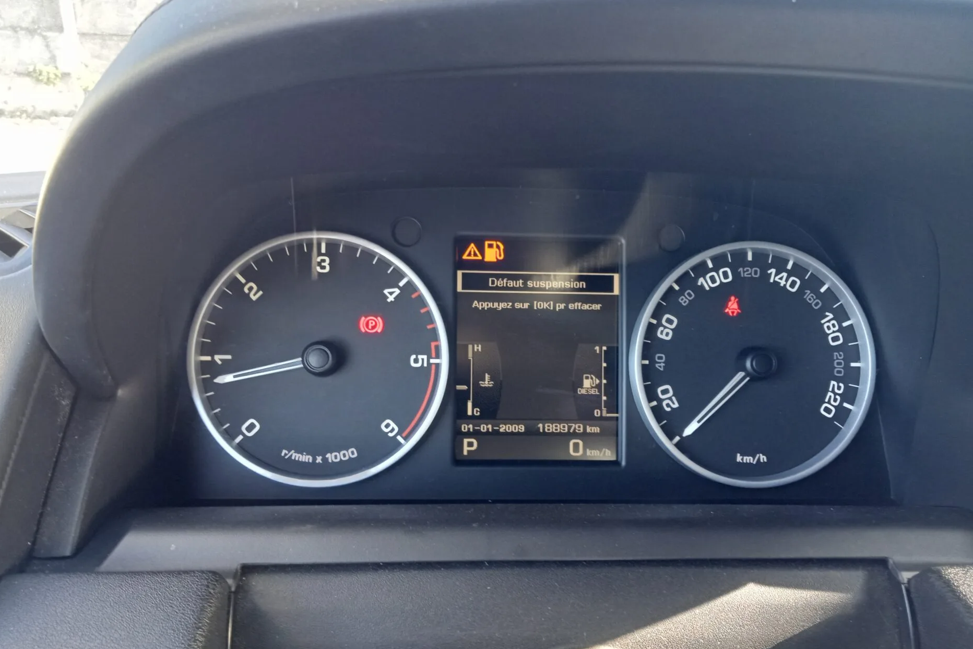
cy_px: 343
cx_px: 472
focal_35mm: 30
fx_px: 811
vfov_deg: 43.6
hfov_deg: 61.9
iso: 262
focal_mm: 3.46
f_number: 2.2
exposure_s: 1/33.3
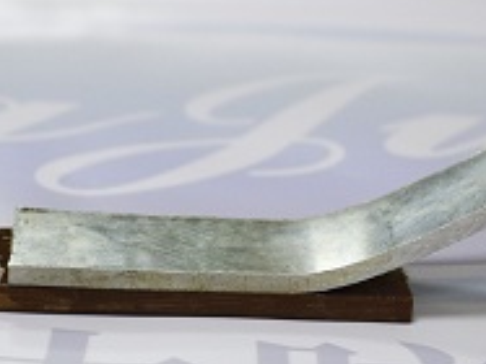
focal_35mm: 135
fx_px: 1888
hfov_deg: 14.6
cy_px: 270
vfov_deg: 11.0
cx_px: 169
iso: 800
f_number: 4.5
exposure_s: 1/125
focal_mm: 29
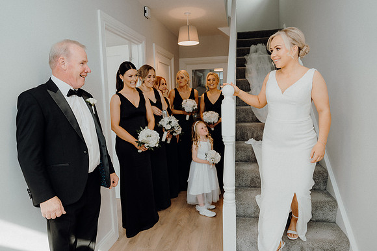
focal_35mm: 24
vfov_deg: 53.1
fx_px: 251
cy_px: 126
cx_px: 188
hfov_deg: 73.7
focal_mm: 24
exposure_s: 1/160
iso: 250
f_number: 3.5
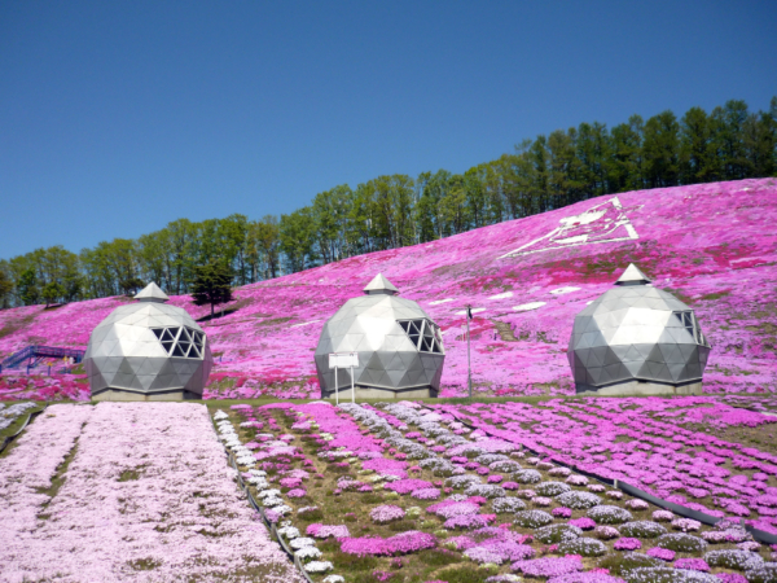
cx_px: 388
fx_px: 741
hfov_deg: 55.4
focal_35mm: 33
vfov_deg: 42.9
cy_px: 292
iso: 100
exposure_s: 1/200
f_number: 8
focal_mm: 5.5
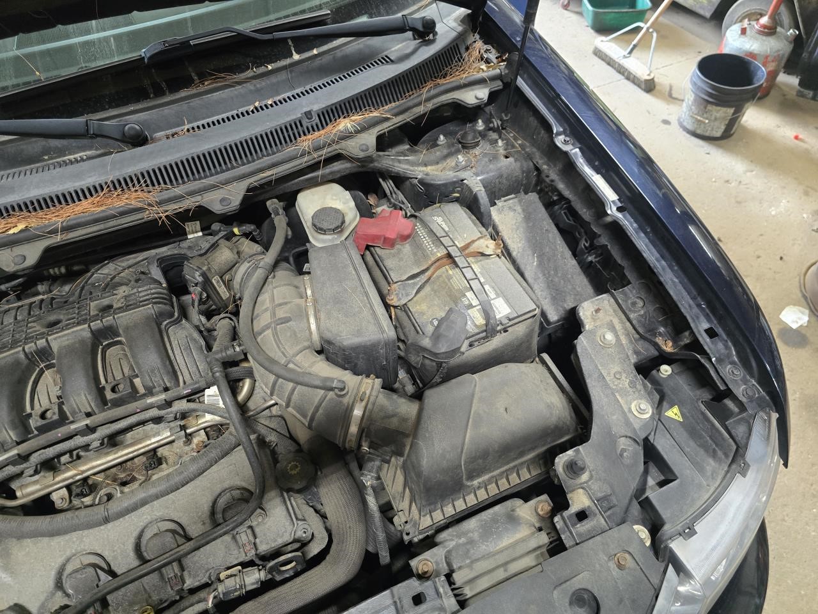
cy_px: 307
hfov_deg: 73.9
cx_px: 409
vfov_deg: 58.9
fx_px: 544
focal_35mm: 23
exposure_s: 1/120
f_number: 1.7
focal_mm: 6.3
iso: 1000
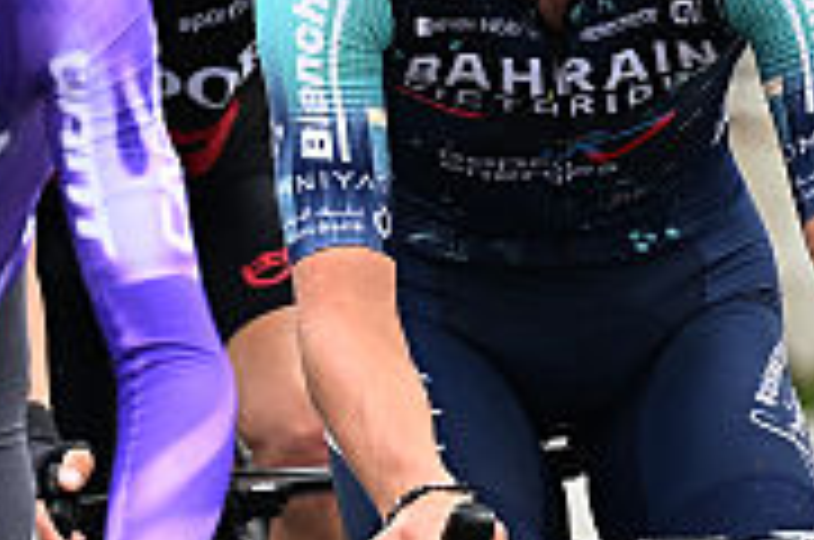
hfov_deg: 1.5
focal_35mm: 1400
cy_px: 576
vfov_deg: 1.0
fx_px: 31599
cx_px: -792
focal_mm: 165
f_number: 3.5
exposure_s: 1/1000
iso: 320
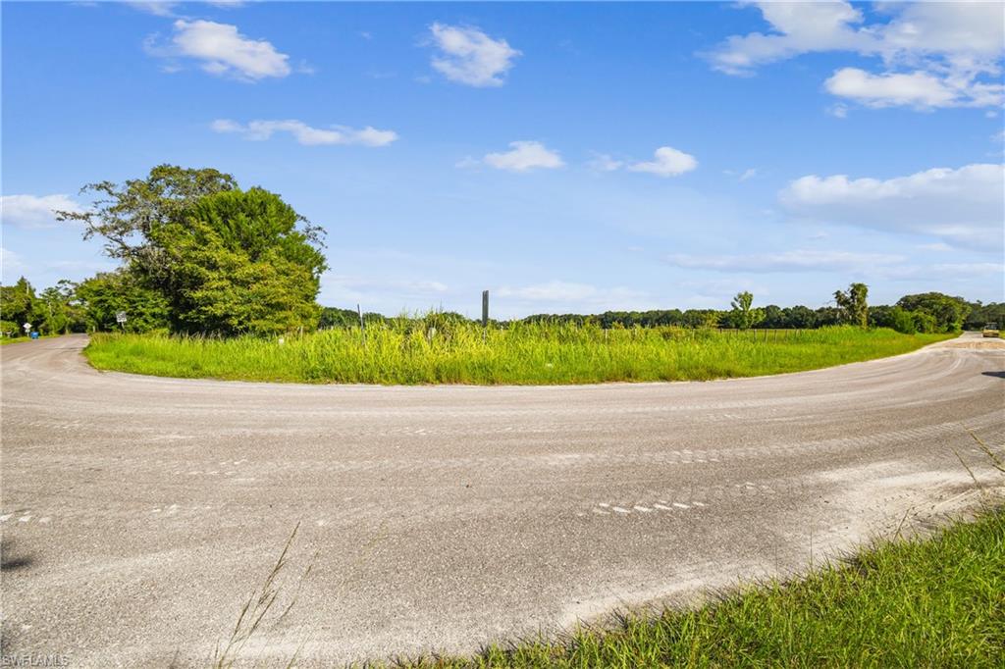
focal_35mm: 15
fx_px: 419
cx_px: 502
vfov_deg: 77.3
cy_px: 334
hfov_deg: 100.4
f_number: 7.1
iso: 100
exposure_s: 1/125
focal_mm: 10
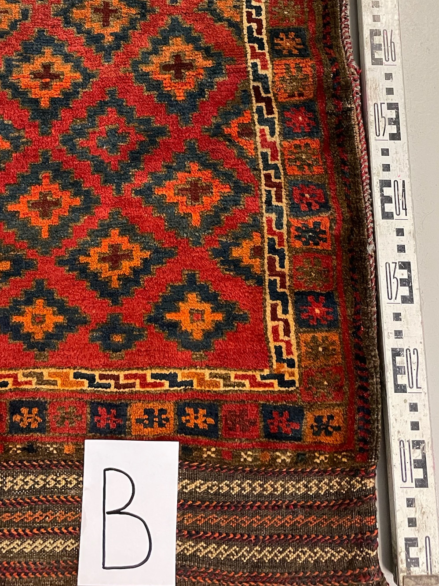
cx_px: 162
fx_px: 676
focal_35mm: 40
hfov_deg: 35.7
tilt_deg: -76.3
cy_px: 160
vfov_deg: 45.5
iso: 500
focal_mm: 4.2
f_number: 1.6
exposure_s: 1/33
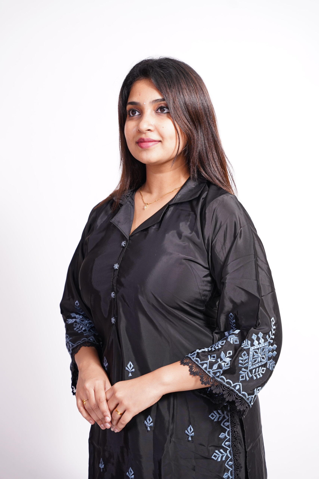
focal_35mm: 66
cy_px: 240
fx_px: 878
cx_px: 160
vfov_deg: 30.5
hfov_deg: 20.6
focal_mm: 66.1
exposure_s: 1/50
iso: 640
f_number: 4
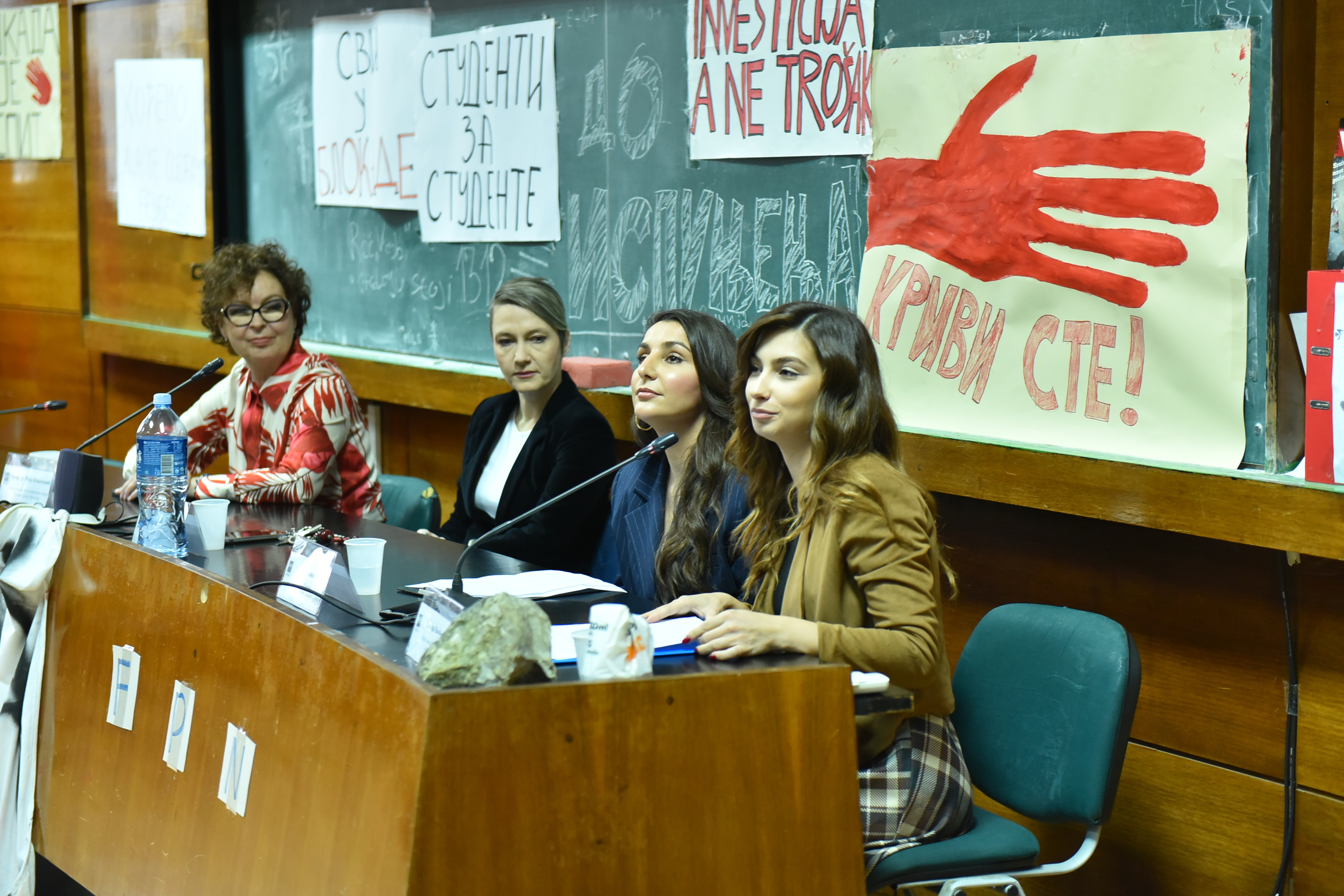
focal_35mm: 70
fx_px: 2613
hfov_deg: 28.8
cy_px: 448
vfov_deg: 19.5
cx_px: 672
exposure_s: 1/60
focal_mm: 70
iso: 2500
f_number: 3.2
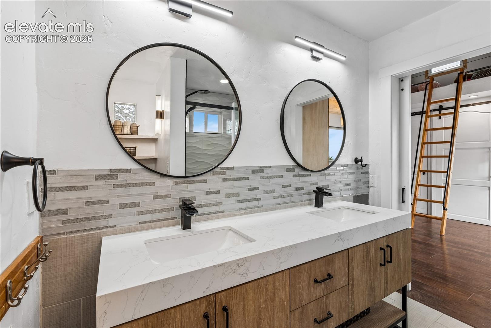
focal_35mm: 17
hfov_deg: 93.3
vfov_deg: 70.4
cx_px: 246
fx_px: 232
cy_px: 164
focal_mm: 17
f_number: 8
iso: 400
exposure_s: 1/40
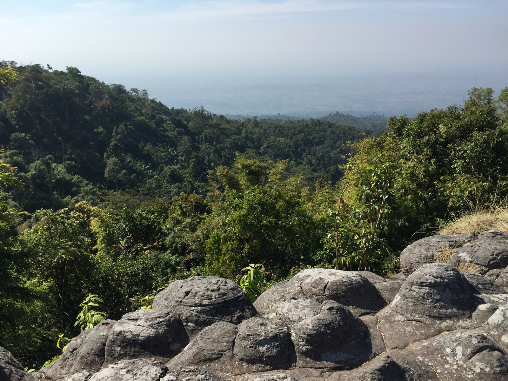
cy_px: 190
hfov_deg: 61.7
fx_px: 426
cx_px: 254
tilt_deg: -18.4
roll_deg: +0.2
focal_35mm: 29
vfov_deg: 48.2
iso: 32
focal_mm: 4.15
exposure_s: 1/2326
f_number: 2.2
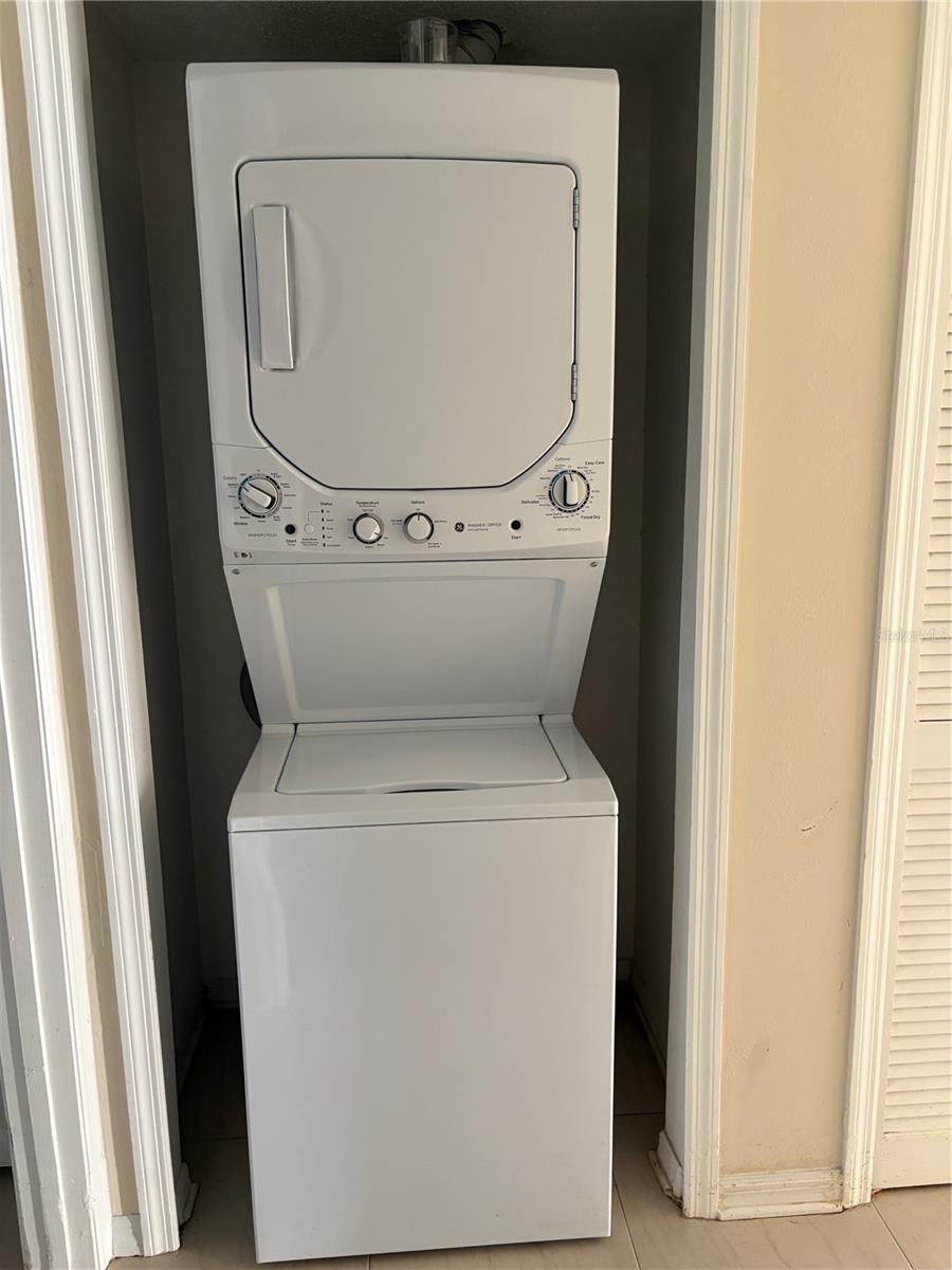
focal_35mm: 26
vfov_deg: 67.3
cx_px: 476
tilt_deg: -10.4
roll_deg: +0.4
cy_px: 635
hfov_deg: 53.1
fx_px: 953
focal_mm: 5.96
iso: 250
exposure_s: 1/60
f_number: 1.6
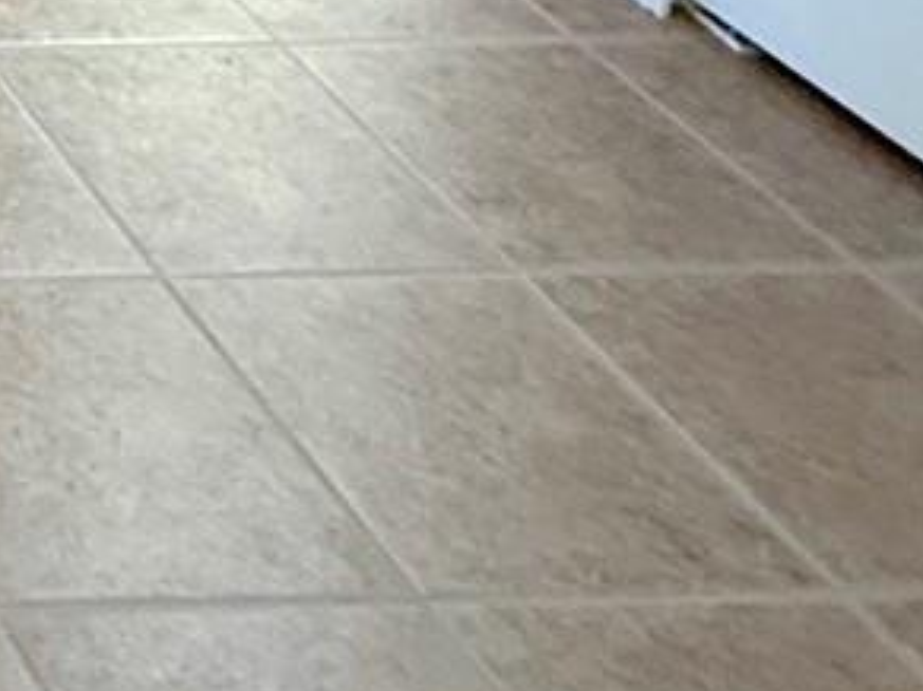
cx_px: -1047
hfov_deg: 16.8
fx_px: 2052
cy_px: -913
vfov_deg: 14.0
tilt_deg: -8.6
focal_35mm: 77
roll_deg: -0.2
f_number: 2.2
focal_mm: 2.22
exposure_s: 1/60
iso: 250
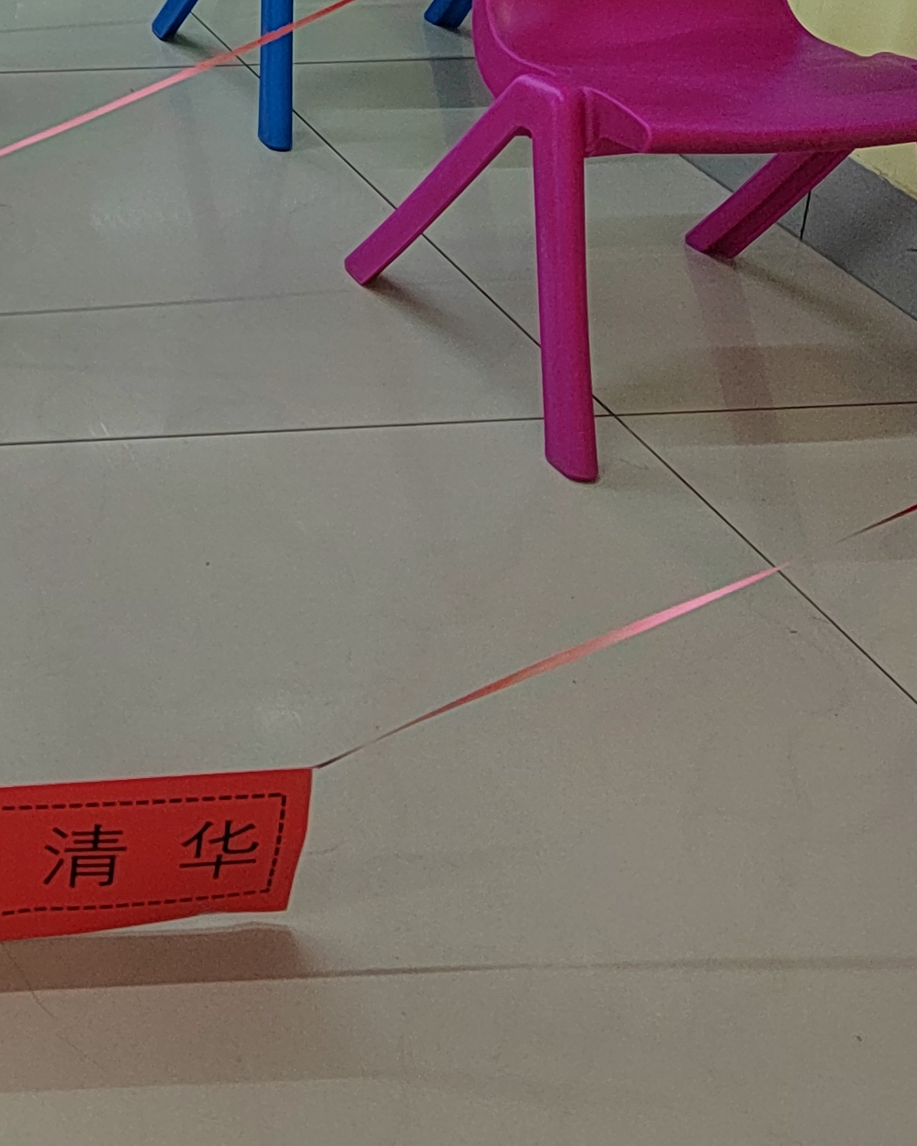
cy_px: 43
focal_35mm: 70
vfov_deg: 26.0
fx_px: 2374
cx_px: -314
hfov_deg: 19.9
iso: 1172
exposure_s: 1/50
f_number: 1.9
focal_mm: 5.52
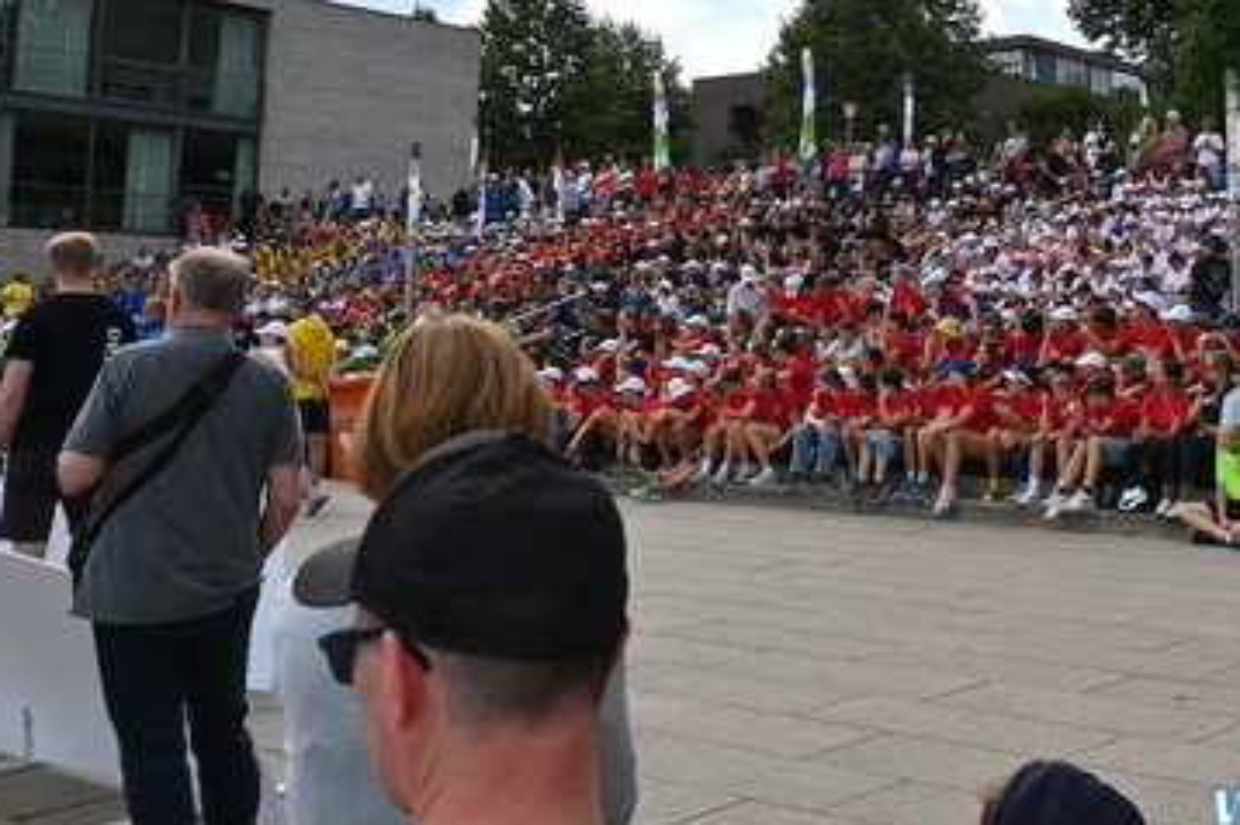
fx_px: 1789
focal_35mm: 52
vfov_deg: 25.4
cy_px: 133
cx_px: 998
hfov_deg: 36.9
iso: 100
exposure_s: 1/320
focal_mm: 20
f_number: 6.3
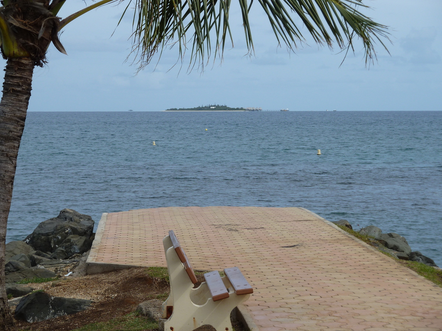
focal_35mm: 128
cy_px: 166
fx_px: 1634
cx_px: 221
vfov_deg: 11.6
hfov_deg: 15.4
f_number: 5
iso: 80
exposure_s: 1/500
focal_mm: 21
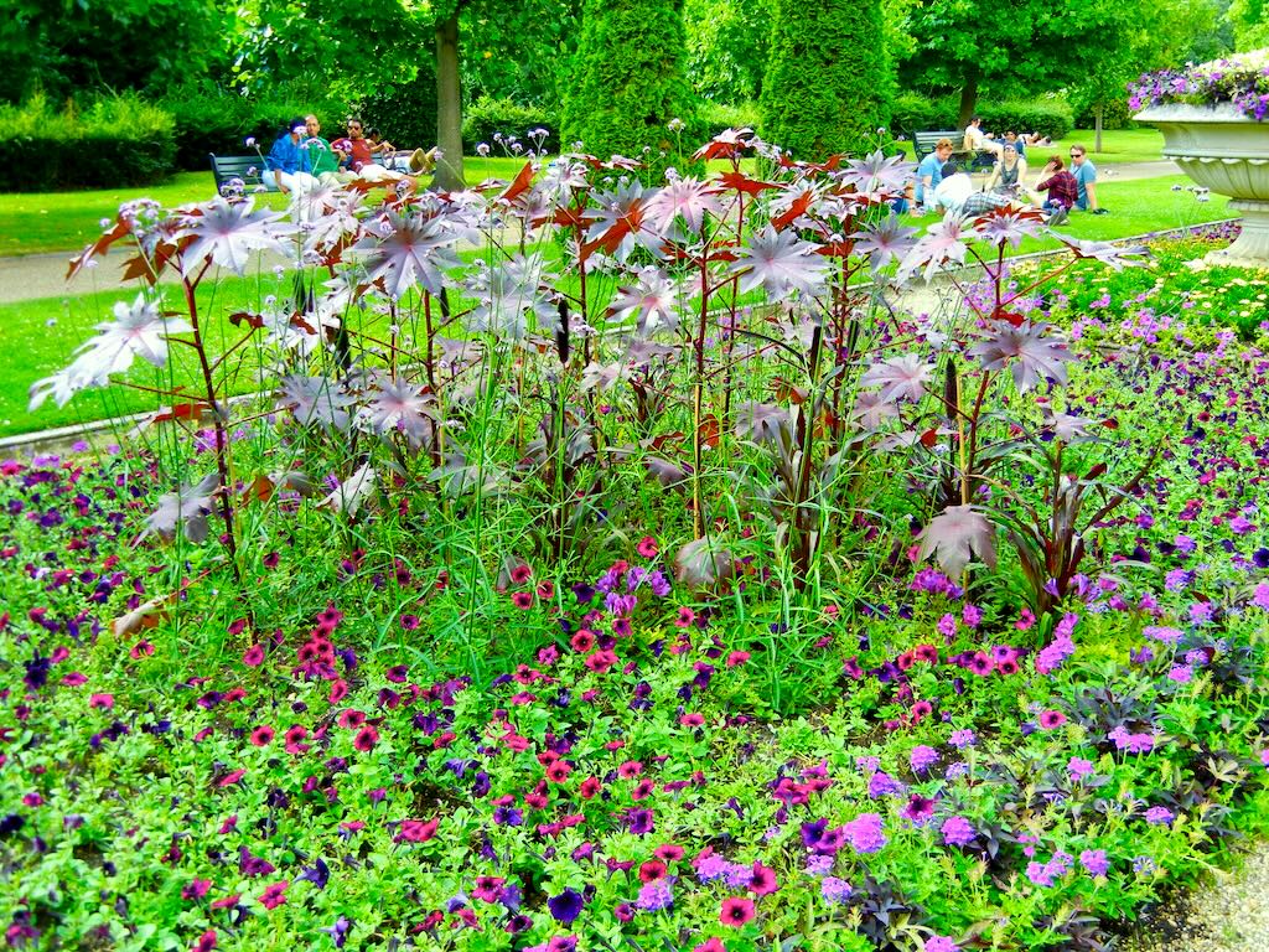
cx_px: 634
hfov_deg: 47.9
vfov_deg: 36.8
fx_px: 1430
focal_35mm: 39
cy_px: 476
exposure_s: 1/132
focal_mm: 7.1
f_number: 3.7
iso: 160
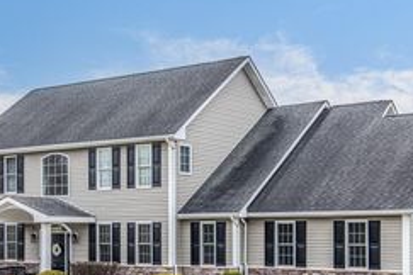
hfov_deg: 27.9
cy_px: 232
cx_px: 139
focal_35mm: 72
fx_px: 826
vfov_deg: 18.7
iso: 320
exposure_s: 1/250
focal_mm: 35
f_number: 11
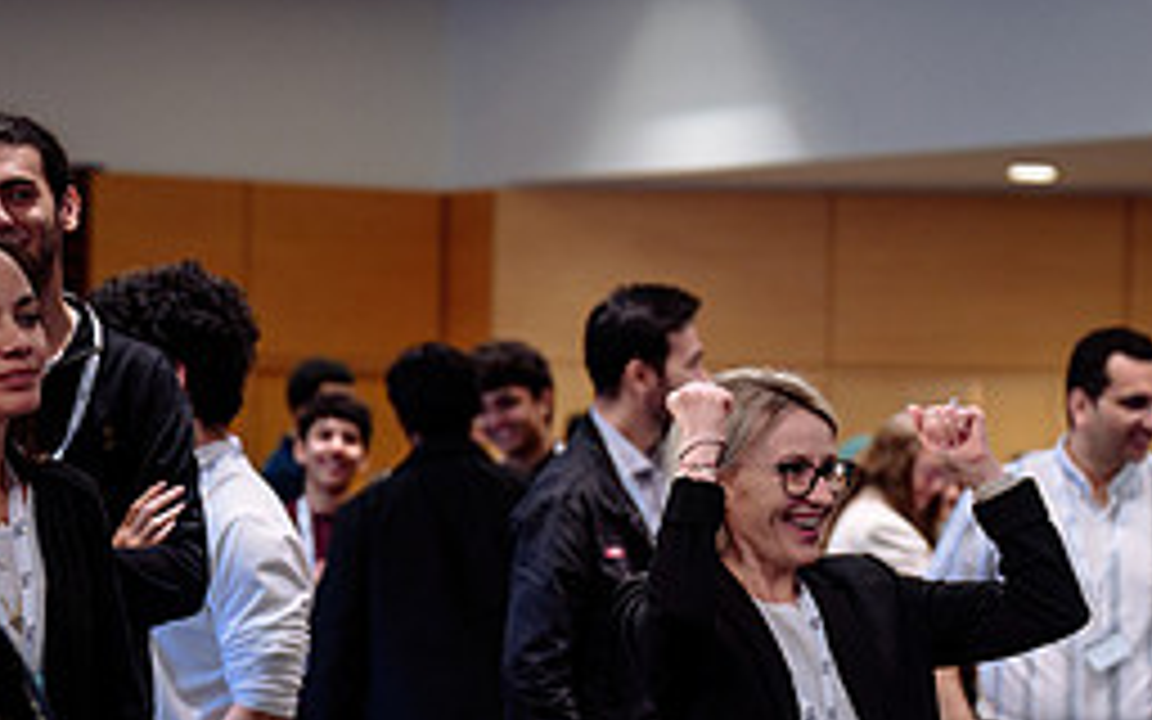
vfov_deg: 7.2
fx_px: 5714
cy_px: 667
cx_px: 940
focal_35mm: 182
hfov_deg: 11.5
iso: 500
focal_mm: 70
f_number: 2.8
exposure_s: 1/80
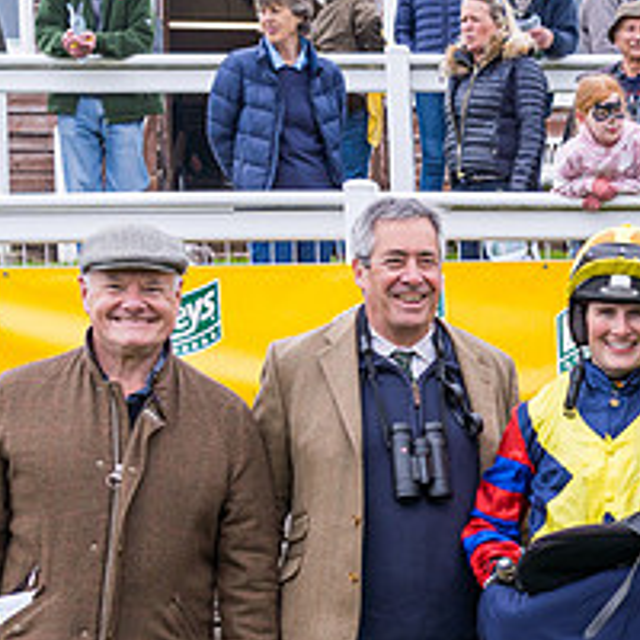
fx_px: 1903
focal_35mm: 91
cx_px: 752
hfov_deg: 18.2
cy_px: 638
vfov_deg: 18.6
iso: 250
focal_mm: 26
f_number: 5
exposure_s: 1/500
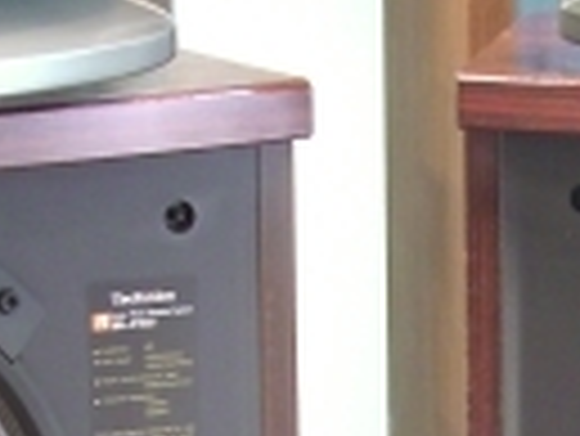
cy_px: 580
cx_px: 387
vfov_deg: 7.8
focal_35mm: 189
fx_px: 3170
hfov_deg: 10.4
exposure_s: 1/4
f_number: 2.8
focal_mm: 7.9
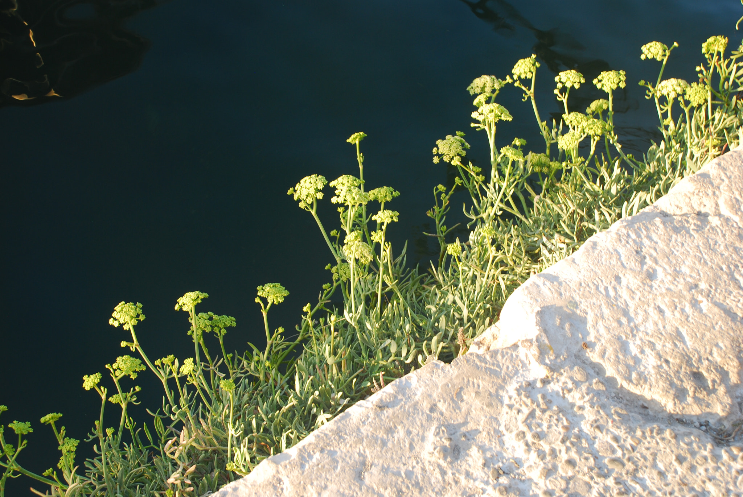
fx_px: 1240
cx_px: 372
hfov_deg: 33.4
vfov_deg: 22.7
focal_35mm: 60
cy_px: 248
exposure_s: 1/25
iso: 100
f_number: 8
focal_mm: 40
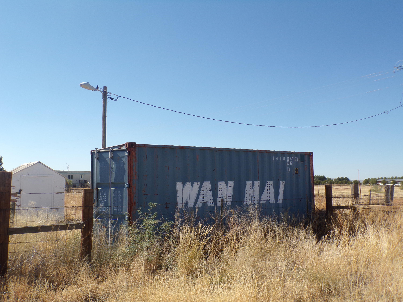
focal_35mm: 32
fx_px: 373
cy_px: 151
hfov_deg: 56.8
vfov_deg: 44.2
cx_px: 202
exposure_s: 1/550
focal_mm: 5.8
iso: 80
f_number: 4.6
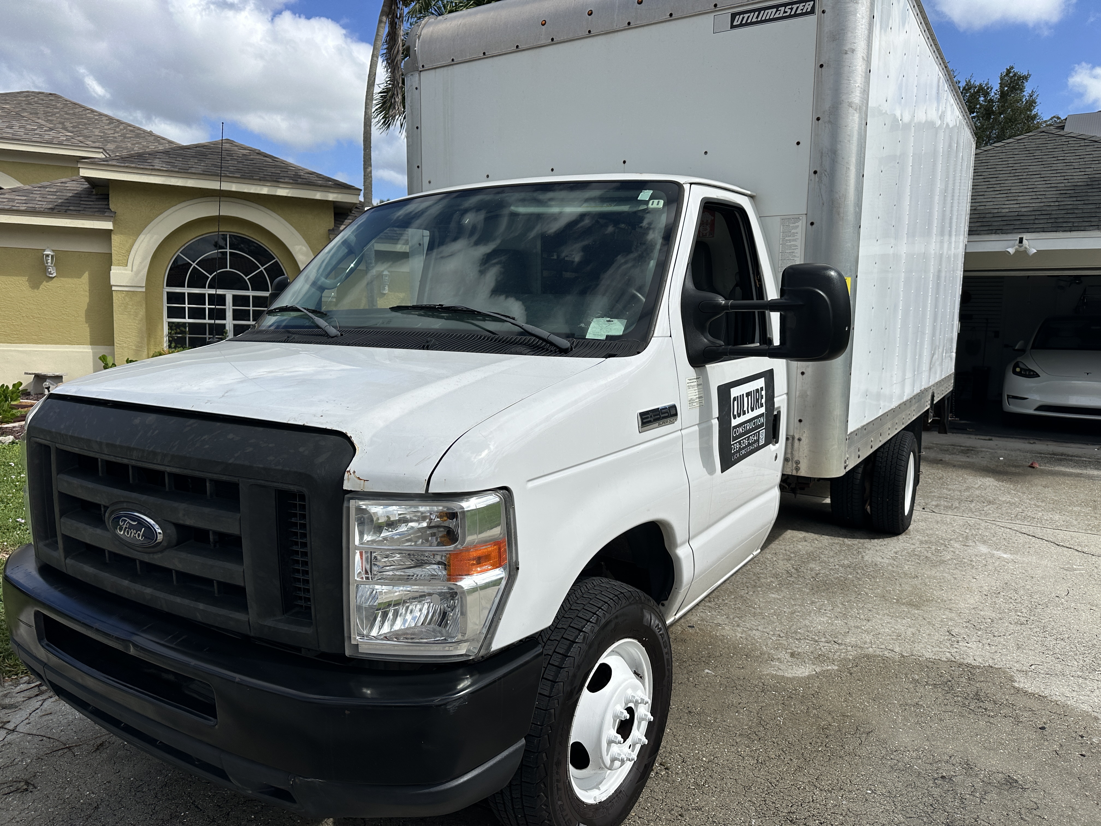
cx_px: 550
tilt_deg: -5.7
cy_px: 413
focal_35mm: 24
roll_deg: -2.5
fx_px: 763
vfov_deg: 56.8
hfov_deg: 71.6
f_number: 1.78
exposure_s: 1/7576
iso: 80
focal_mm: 6.86
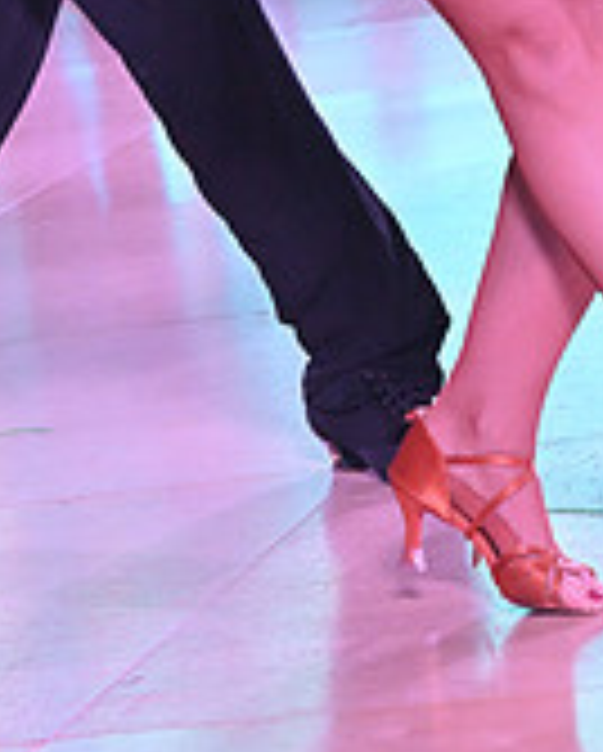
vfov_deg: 7.5
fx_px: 5656
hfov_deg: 6.1
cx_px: 169
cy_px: -338
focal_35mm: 254
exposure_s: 1/400
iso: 3600
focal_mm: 78
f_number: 5
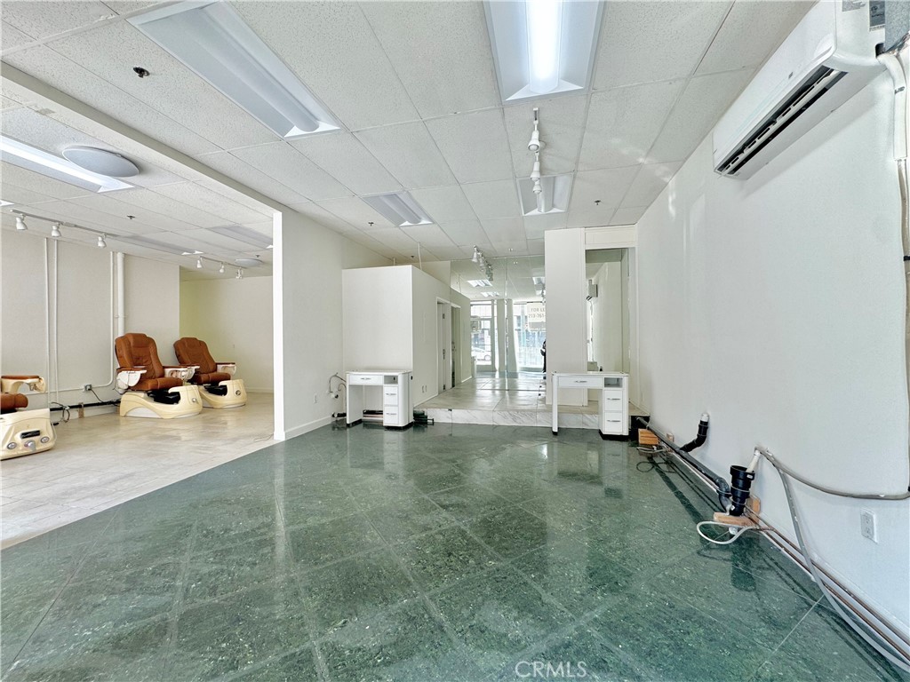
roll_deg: +0.6
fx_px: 368
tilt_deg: -0.1
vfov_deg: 85.7
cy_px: 341
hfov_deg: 102.1
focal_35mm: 14
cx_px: 455
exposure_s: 1/120
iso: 64
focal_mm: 2.22
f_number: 2.2
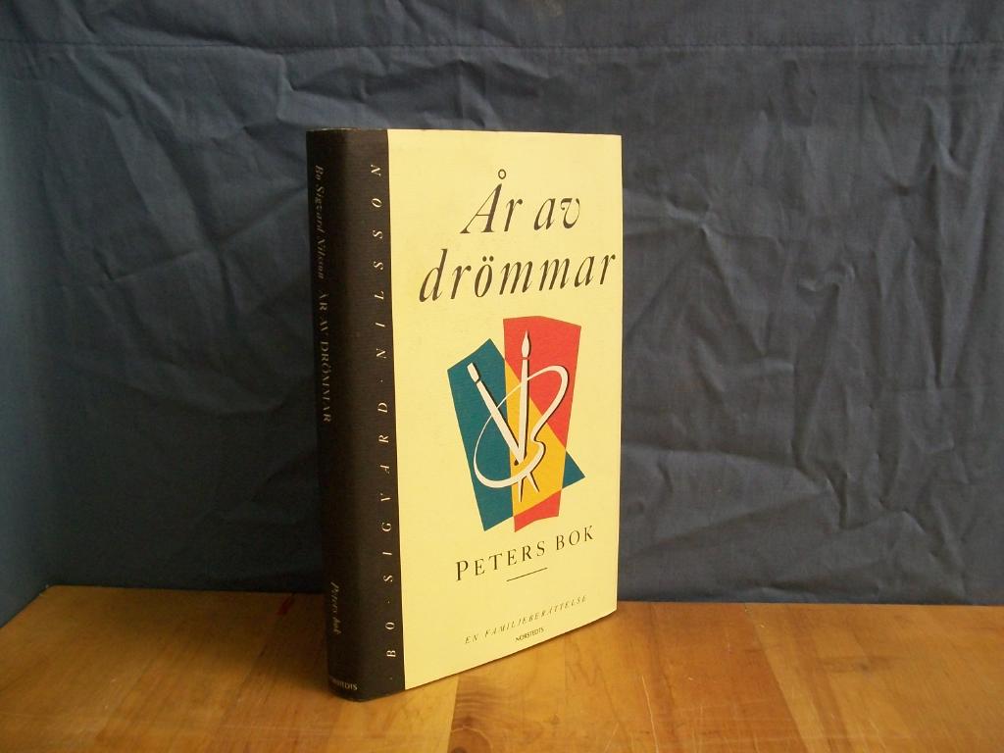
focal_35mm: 36
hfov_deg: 51.4
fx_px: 1044
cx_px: 502
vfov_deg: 39.7
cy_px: 376
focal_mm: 6
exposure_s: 1/10
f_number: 2.7
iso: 160
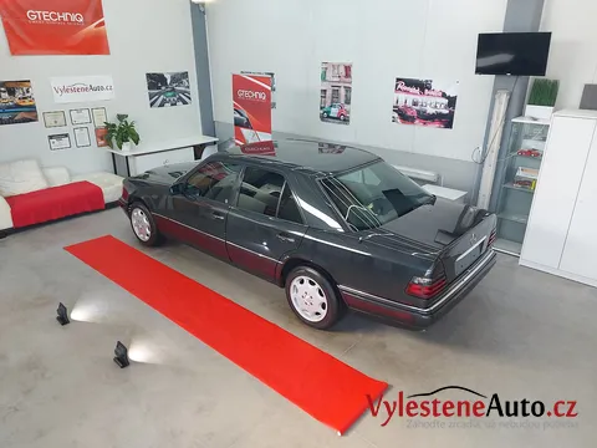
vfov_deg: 56.8
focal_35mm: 24
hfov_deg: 71.6
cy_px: 224
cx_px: 298
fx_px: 414
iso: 50
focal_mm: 5.23
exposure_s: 1/50
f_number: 1.8
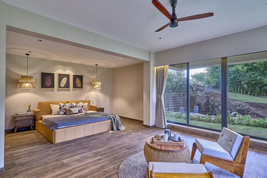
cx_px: 134
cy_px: 89
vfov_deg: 67.4
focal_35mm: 18
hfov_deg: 90.0
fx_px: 134
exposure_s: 1/1.25
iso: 200
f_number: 8
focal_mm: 18
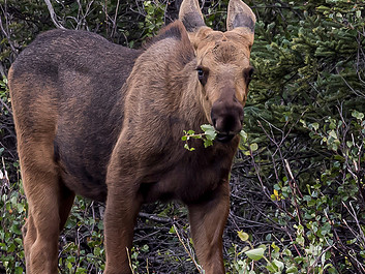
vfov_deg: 1.2
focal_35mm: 1239
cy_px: 130
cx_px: 84
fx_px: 13069
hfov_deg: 1.6
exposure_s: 1/320
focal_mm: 150
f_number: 6.3
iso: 400
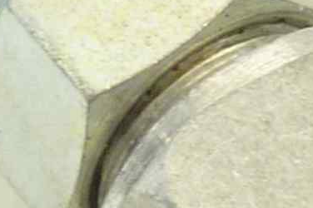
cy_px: 141
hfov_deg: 8.5
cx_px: 216
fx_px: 2093
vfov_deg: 5.7
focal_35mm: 241
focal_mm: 4.1
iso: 80
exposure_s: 1/25
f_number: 3.3
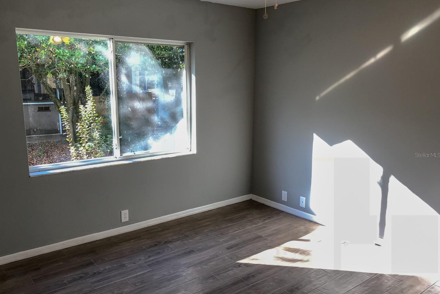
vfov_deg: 43.6
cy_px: 155
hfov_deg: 61.9
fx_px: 367
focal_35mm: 30
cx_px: 215
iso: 25
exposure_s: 1/60
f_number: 1.8
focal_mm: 3.99
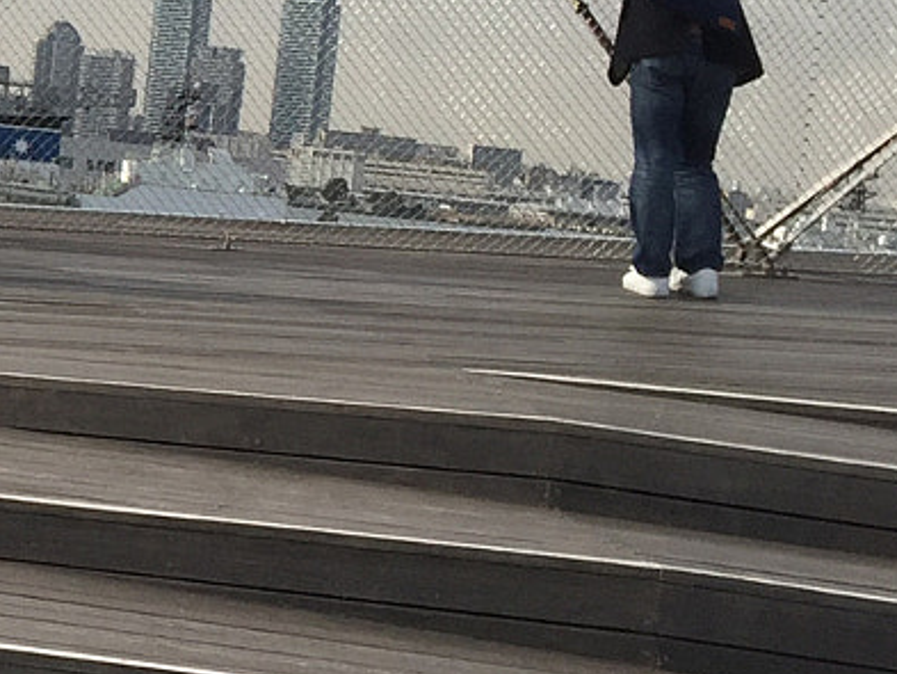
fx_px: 3059
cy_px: 66
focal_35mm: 118
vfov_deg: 12.5
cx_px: -605
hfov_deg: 15.0
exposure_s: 1/2198
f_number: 2.2
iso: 32
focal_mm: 4.15
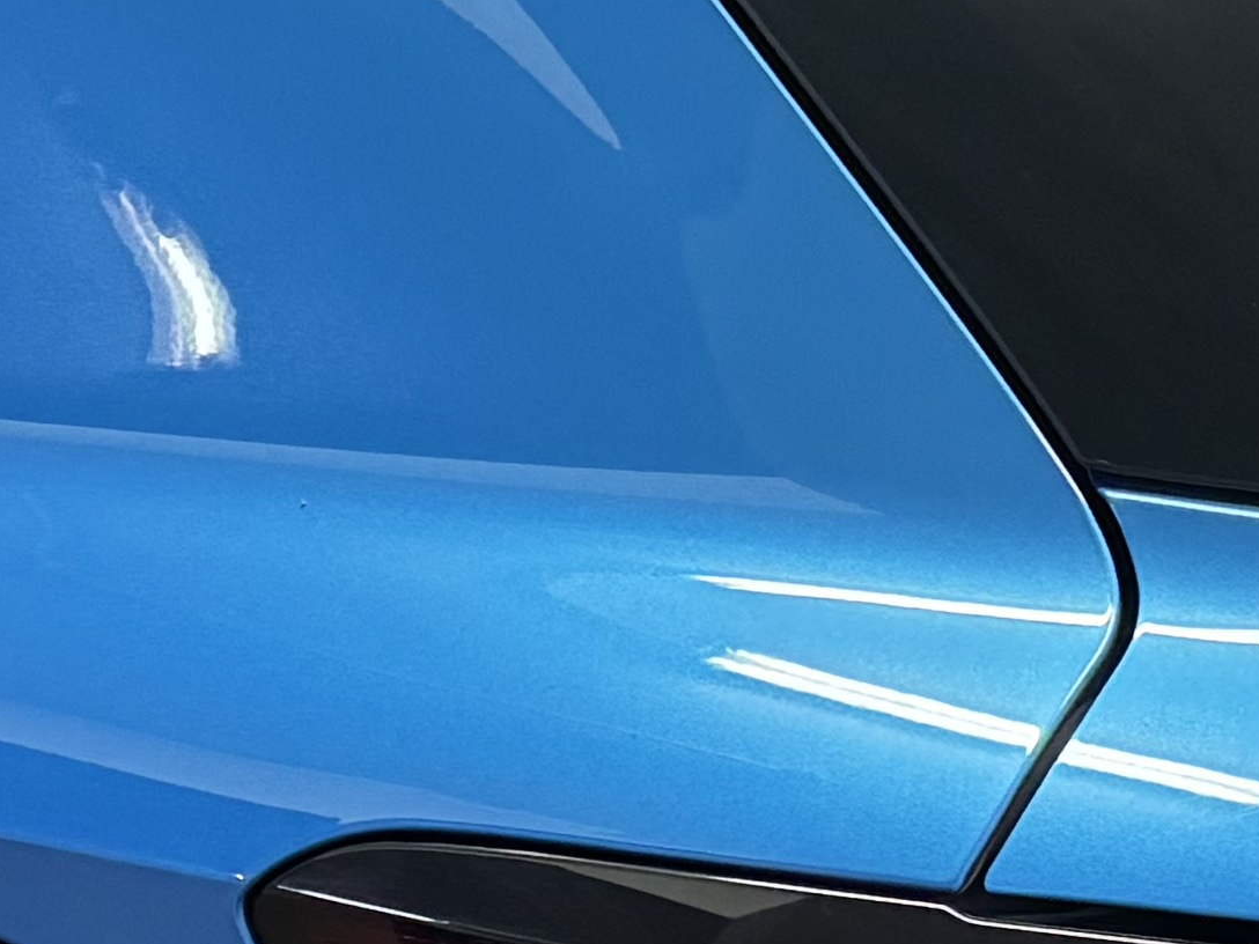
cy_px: 1477
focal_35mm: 126
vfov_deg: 11.2
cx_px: 117
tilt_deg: -21.0
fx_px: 4583
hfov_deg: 15.5
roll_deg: -1.0
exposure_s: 1/50
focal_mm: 6.76
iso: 500
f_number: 1.78
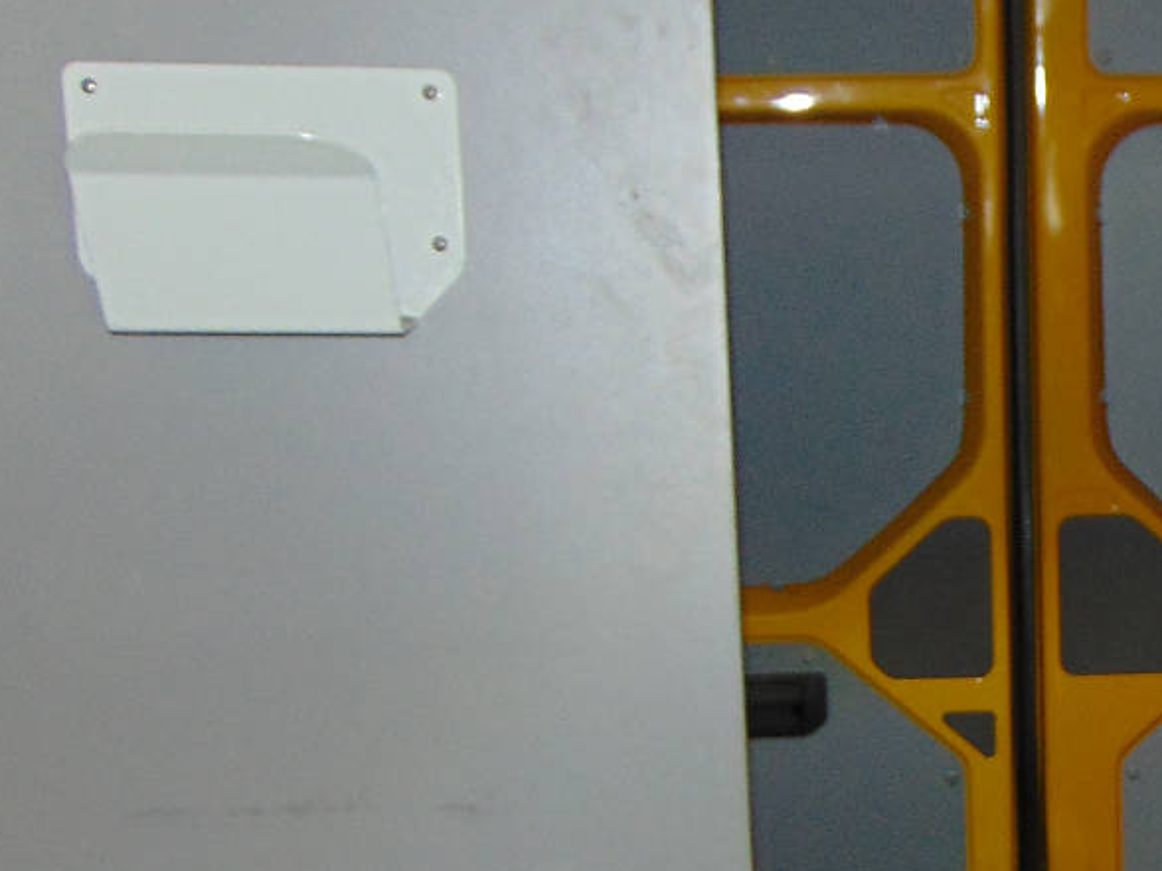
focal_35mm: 68
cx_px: 1188
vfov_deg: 21.1
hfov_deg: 26.8
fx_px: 2283
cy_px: 800
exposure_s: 1/30
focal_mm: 4.5
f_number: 3
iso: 100
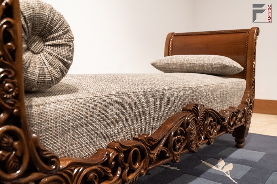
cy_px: 92
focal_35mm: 36
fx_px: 277
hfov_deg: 53.2
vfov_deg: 36.8
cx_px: 138
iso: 3200
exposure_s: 1/125
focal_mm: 36
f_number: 5.6
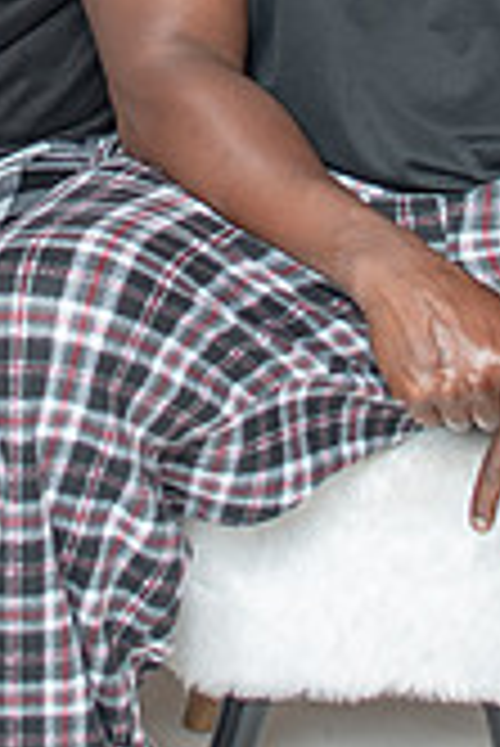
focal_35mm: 141
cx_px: 167
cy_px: -144
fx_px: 2931
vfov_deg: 14.1
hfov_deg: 9.7
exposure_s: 1/250
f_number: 3.2
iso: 100
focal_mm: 35
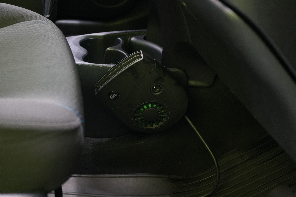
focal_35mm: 70
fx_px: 576
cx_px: 148
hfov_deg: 28.8
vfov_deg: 19.5
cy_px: 98
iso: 5000
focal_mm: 70
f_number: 5.6
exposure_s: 1/20
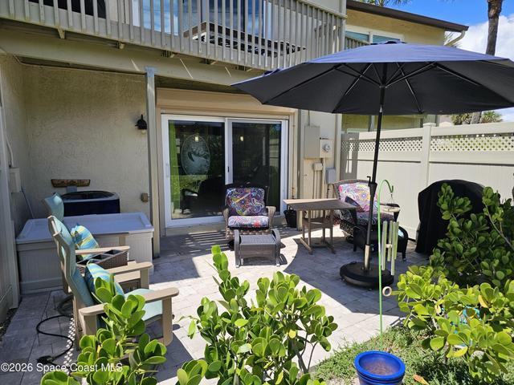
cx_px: 257
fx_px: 342
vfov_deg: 58.9
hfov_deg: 73.9
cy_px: 192
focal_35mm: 23
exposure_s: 1/657
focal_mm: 6.3
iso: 10
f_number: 1.7
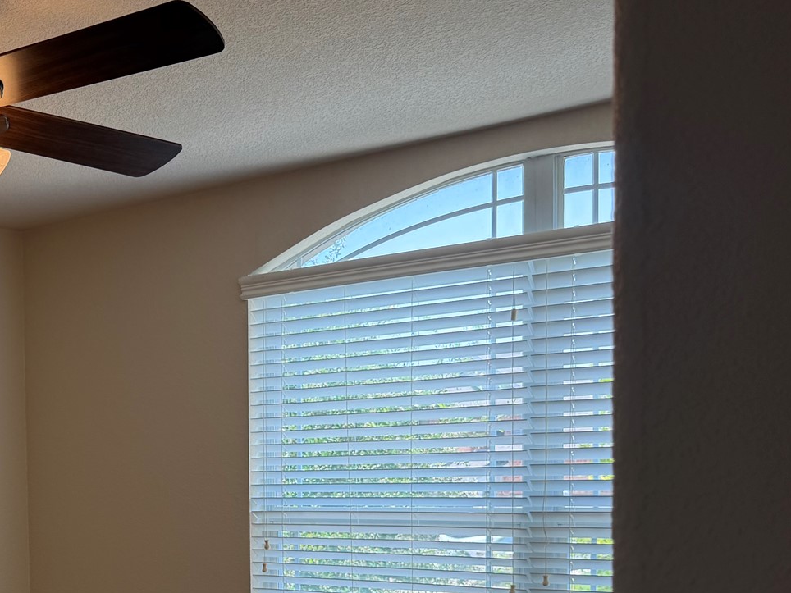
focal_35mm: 51
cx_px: 12
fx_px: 1165
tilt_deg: -3.6
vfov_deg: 27.5
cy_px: 537
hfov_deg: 34.4
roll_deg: +1.2
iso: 100
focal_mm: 6.76
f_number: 1.78
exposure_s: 1/186
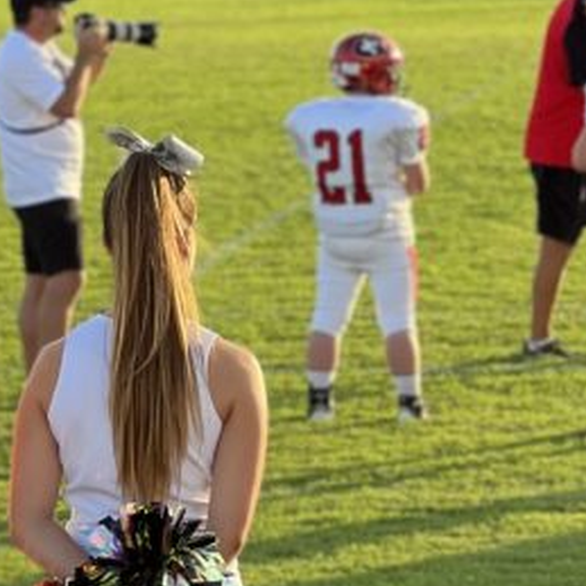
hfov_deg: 6.5
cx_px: 224
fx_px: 5152
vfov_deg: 6.5
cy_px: 373
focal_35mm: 269
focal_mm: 9
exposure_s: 1/156
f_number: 2.8
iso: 40
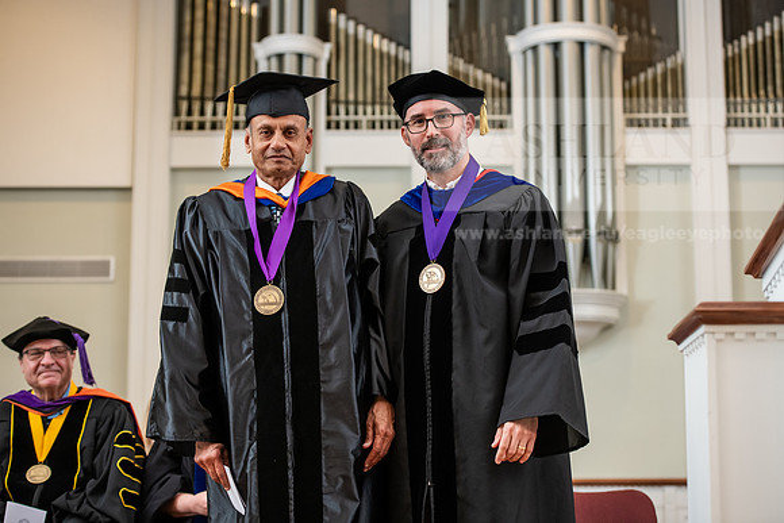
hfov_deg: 27.0
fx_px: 1634
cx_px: 392
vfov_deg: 18.2
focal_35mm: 75
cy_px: 262
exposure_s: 1/200
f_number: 3.5
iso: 1250
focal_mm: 75
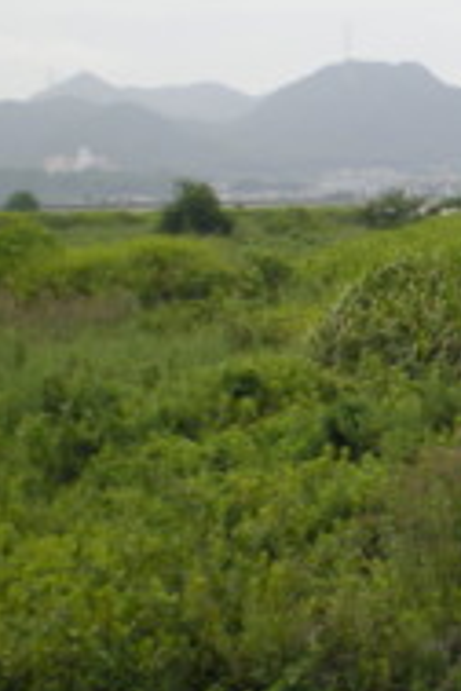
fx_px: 1805
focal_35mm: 94
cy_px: 186
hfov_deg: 14.2
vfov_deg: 21.5
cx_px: 516
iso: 64
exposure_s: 1/100
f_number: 3.1
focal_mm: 6.3
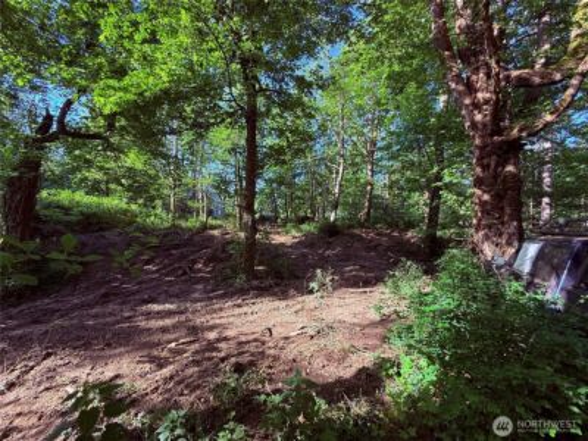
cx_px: 294
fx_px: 238
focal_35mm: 14
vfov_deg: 85.7
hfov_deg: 102.1
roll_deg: -1.7
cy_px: 220
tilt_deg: +1.7
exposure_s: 1/128
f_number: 2.2
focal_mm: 2.22
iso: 50
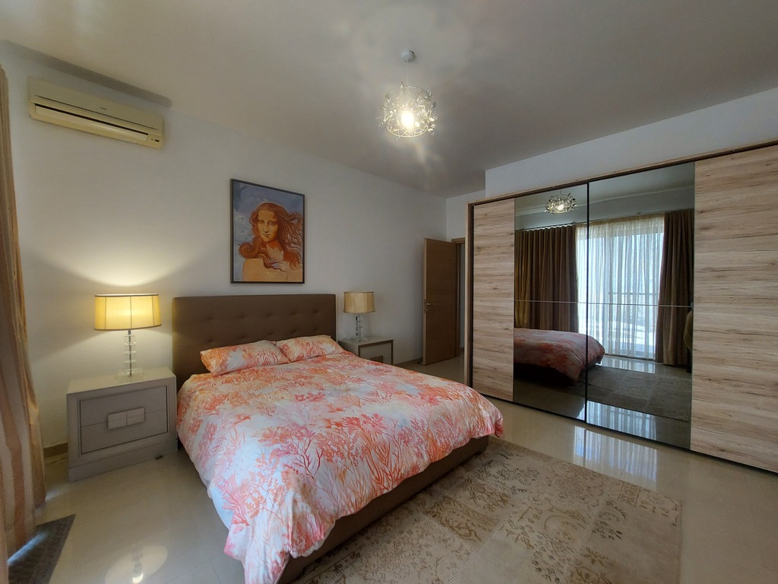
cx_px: 389
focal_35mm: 13
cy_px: 292
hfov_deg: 106.2
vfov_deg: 89.9
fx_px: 292
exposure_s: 1/50
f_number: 2.2
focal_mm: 1.74
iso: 125
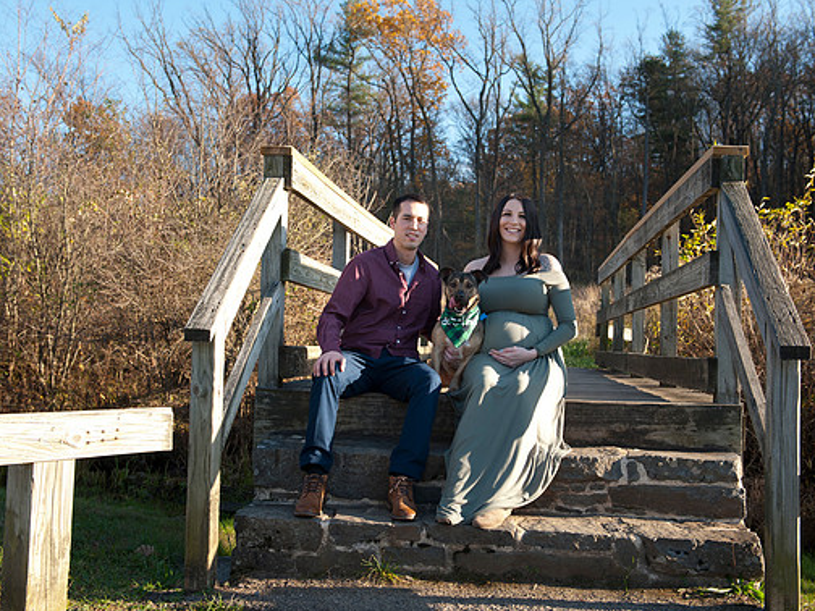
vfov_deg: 34.3
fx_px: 989
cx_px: 403
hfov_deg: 44.8
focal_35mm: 42
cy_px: 309
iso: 100
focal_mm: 38
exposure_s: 1/200
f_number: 5.6
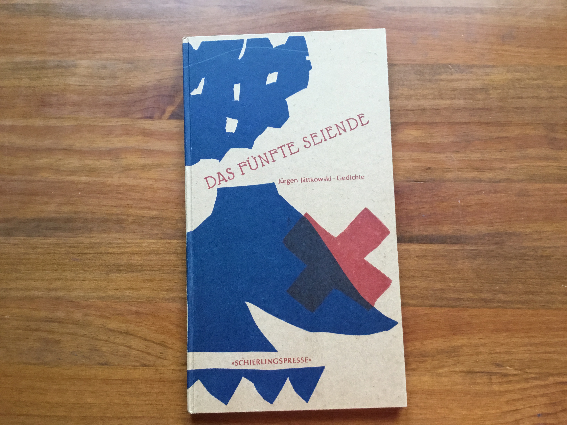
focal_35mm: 31
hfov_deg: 58.4
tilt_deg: -83.2
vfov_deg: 45.4
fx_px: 508
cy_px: 212
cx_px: 284
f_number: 2.4
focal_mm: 3.3
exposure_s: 1/33
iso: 125
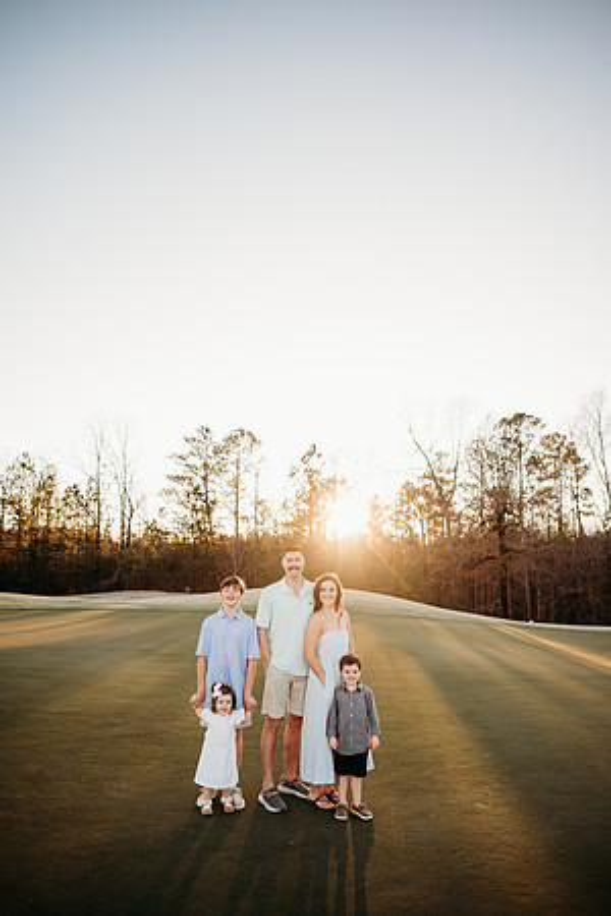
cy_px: 458
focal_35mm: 24
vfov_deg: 73.7
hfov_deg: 53.1
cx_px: 306
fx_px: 611
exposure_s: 1/640
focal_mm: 24
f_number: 2.5
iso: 160
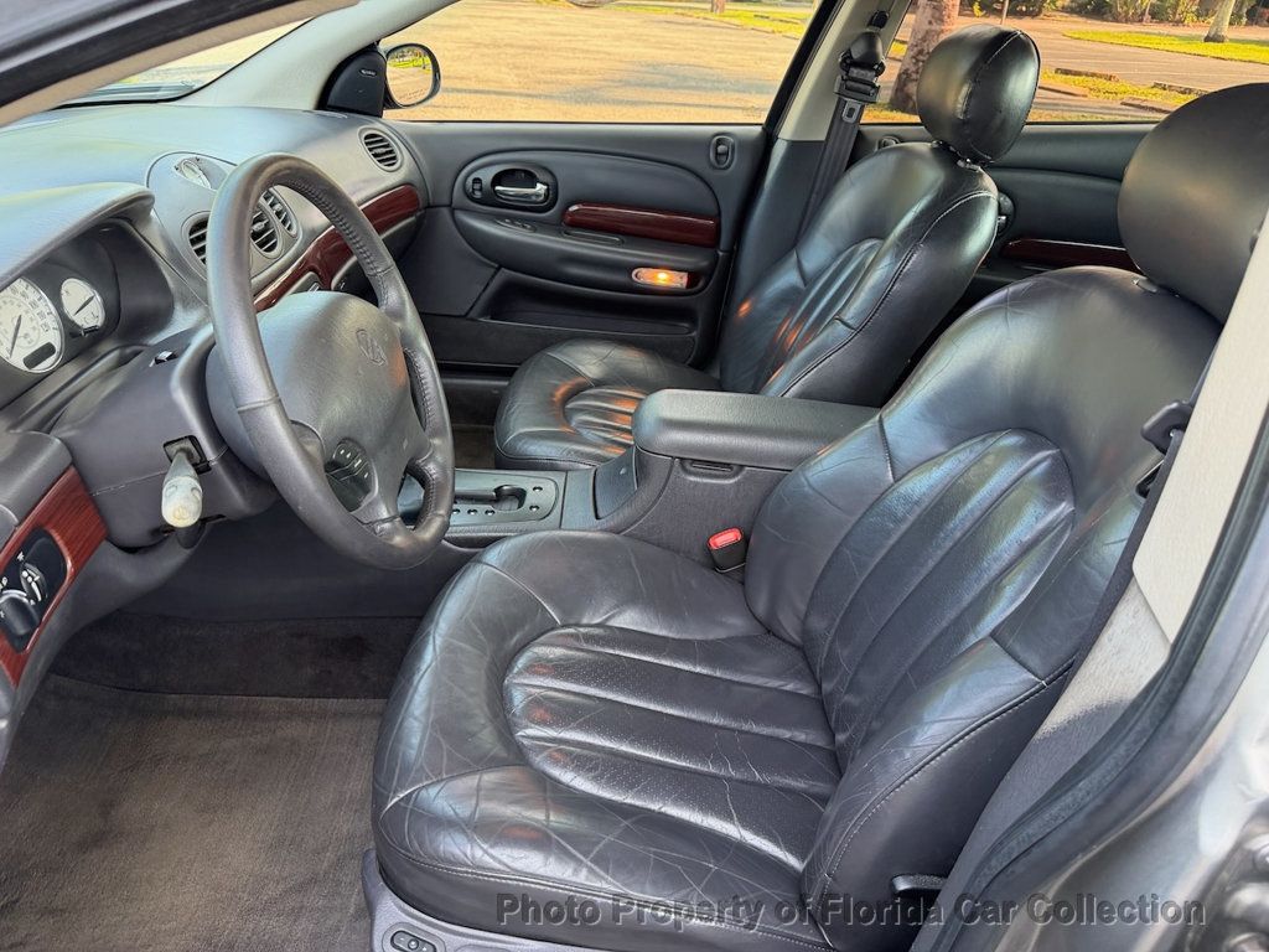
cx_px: 634
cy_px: 476
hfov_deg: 71.6
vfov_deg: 56.8
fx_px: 880
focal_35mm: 24
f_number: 1.78
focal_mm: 6.76
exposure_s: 1/157
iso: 200
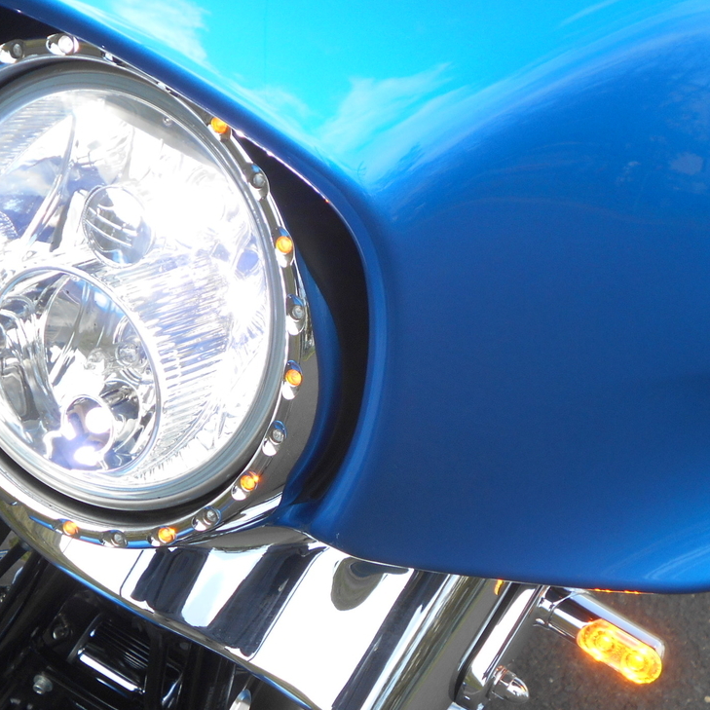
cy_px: 396
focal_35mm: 64
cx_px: 355
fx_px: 1485
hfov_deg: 26.9
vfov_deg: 26.9
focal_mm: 7.7
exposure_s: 1/250
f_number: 4.2
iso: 100
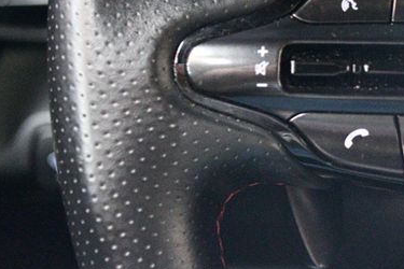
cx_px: 324
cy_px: 71
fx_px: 976
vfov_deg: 15.6
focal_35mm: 87
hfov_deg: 23.0
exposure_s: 1/50
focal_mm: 34
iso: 12800
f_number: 5
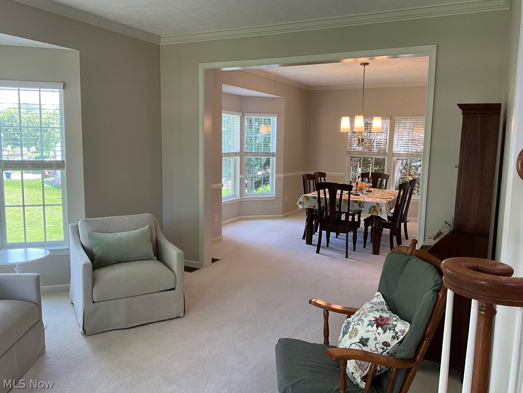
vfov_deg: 48.2
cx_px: 262
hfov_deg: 61.7
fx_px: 438
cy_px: 196
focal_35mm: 29
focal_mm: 3
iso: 50
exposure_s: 1/60
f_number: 1.8
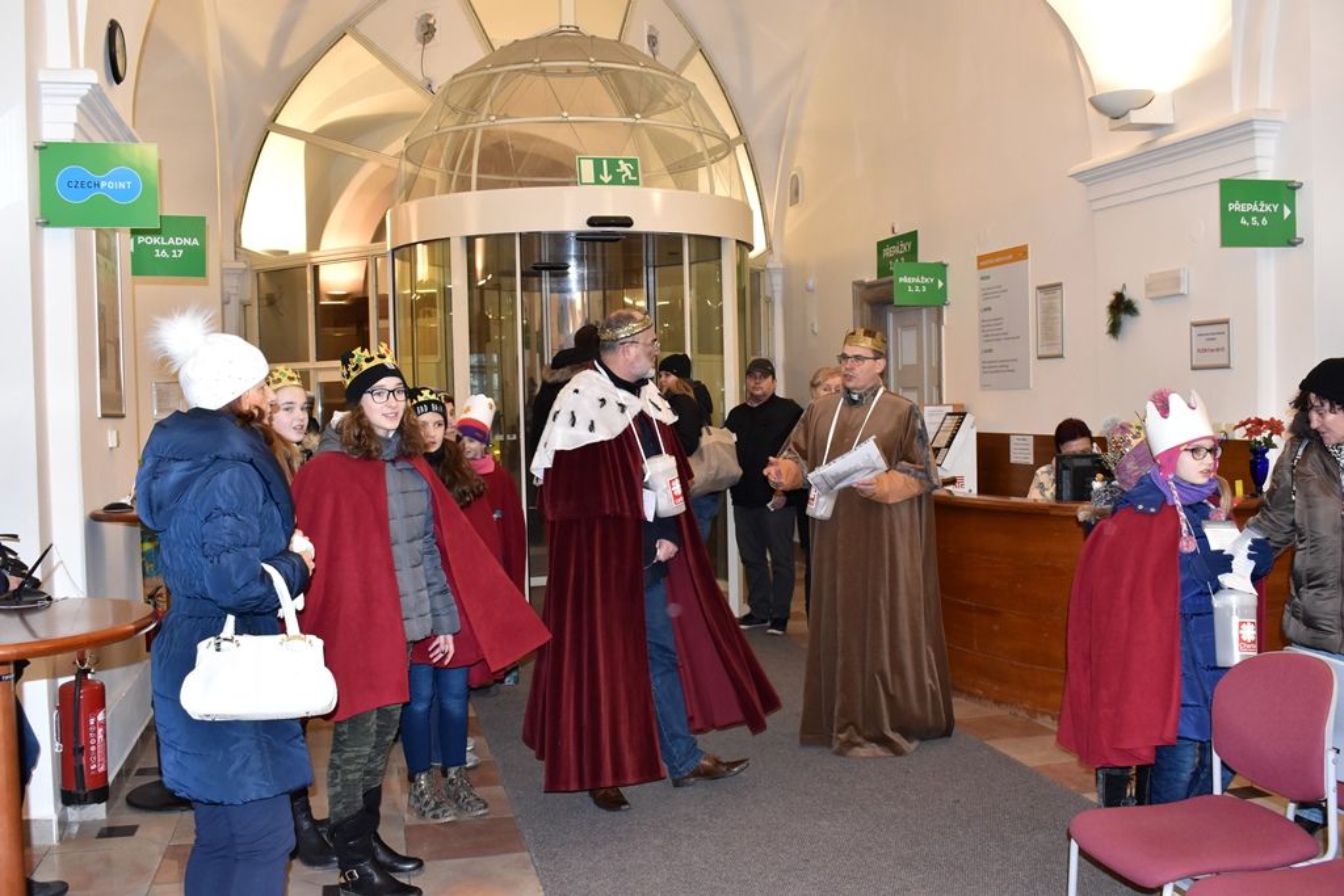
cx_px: 672
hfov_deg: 53.1
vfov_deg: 36.9
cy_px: 448
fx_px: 1344
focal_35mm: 36
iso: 1100
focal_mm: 24
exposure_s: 1/60
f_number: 7.1
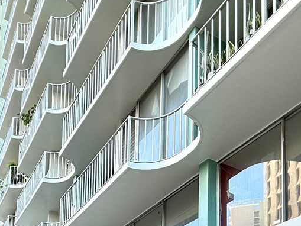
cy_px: 348
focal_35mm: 44
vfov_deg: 24.6
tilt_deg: +3.9
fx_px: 383
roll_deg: -1.5
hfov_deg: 42.3
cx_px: 99
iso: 50
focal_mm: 2.22
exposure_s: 1/105
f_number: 2.2
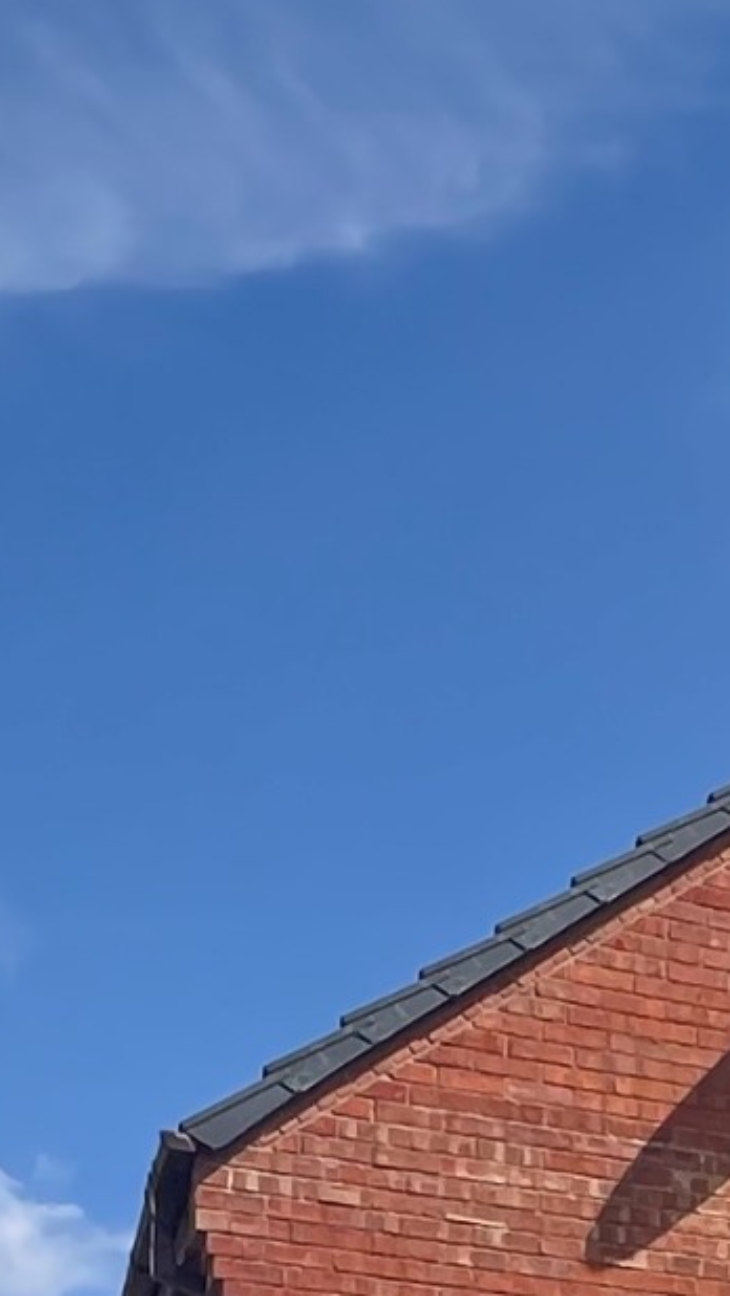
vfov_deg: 22.7
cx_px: 1319
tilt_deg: +5.7
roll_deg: +0.9
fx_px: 2648
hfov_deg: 13.9
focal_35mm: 77
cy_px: 1925
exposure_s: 1/752
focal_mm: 1.57
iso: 32
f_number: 1.8
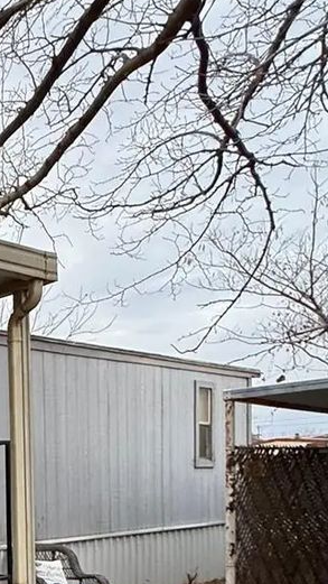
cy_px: 535
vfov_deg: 45.3
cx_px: -226
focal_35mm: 40
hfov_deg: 21.8
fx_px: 619
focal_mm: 2.22
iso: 160
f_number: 2.2
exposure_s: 1/99
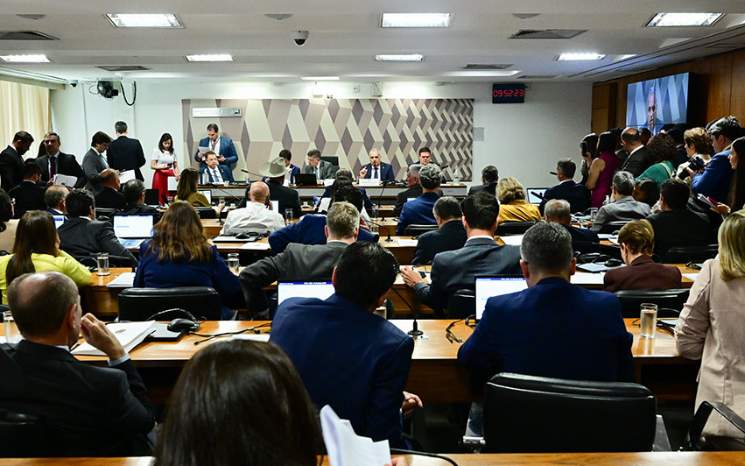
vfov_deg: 34.4
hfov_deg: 52.7
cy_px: 246
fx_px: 751
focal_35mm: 37
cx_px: 371
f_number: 5
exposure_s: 1/160
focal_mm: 24
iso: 4000
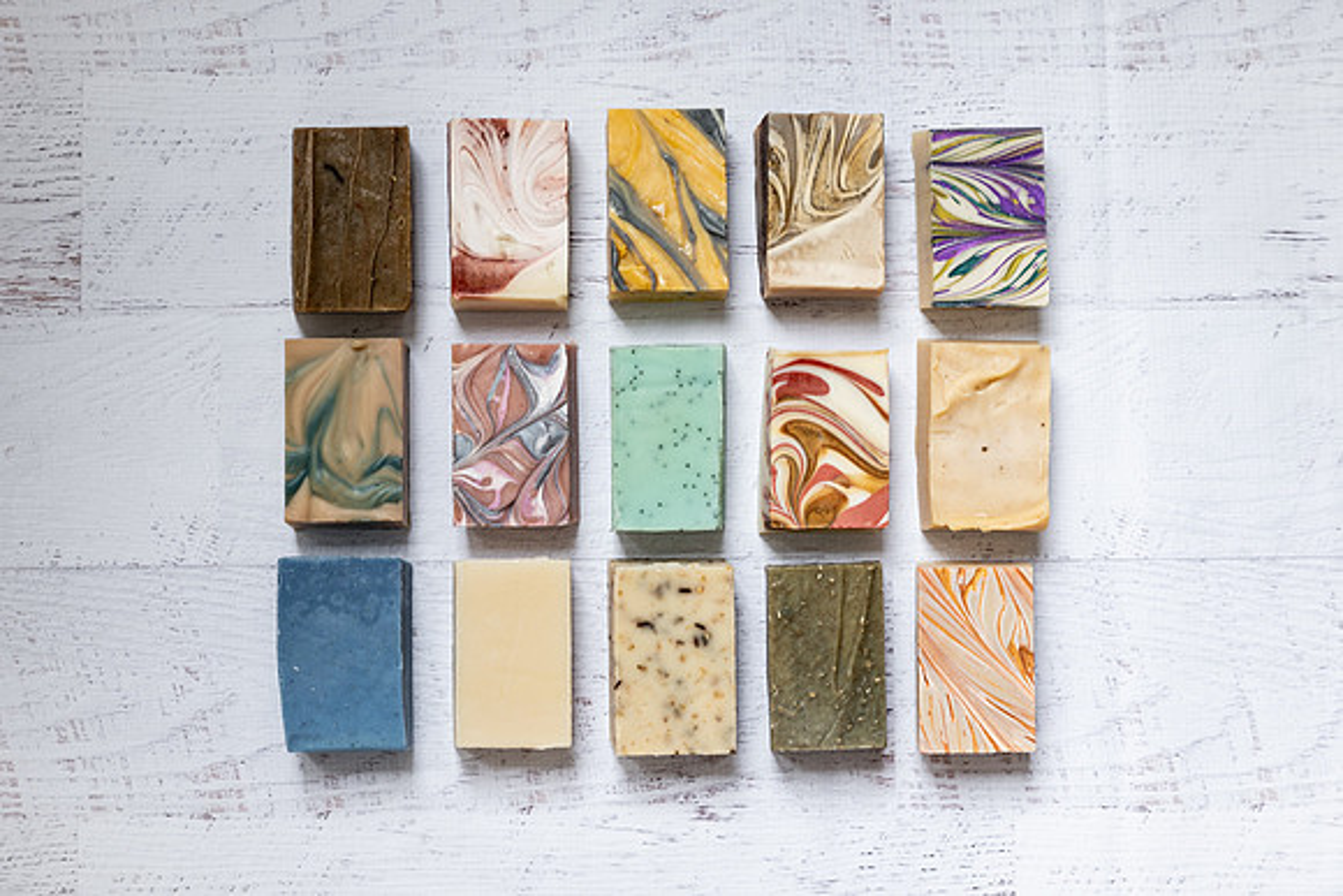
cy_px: 448
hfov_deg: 32.8
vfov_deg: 22.2
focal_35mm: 61
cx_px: 672
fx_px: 2279
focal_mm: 58
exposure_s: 1/30
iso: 250
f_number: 7.1
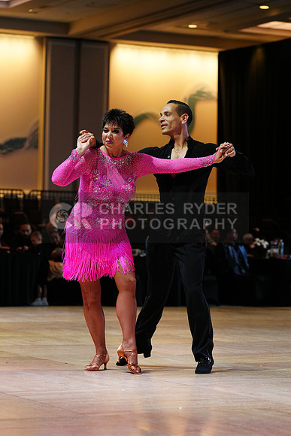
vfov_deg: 17.9
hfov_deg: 12.0
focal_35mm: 114
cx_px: 146
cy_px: 218
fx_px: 1381
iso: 2500
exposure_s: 1/500
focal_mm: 114
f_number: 4
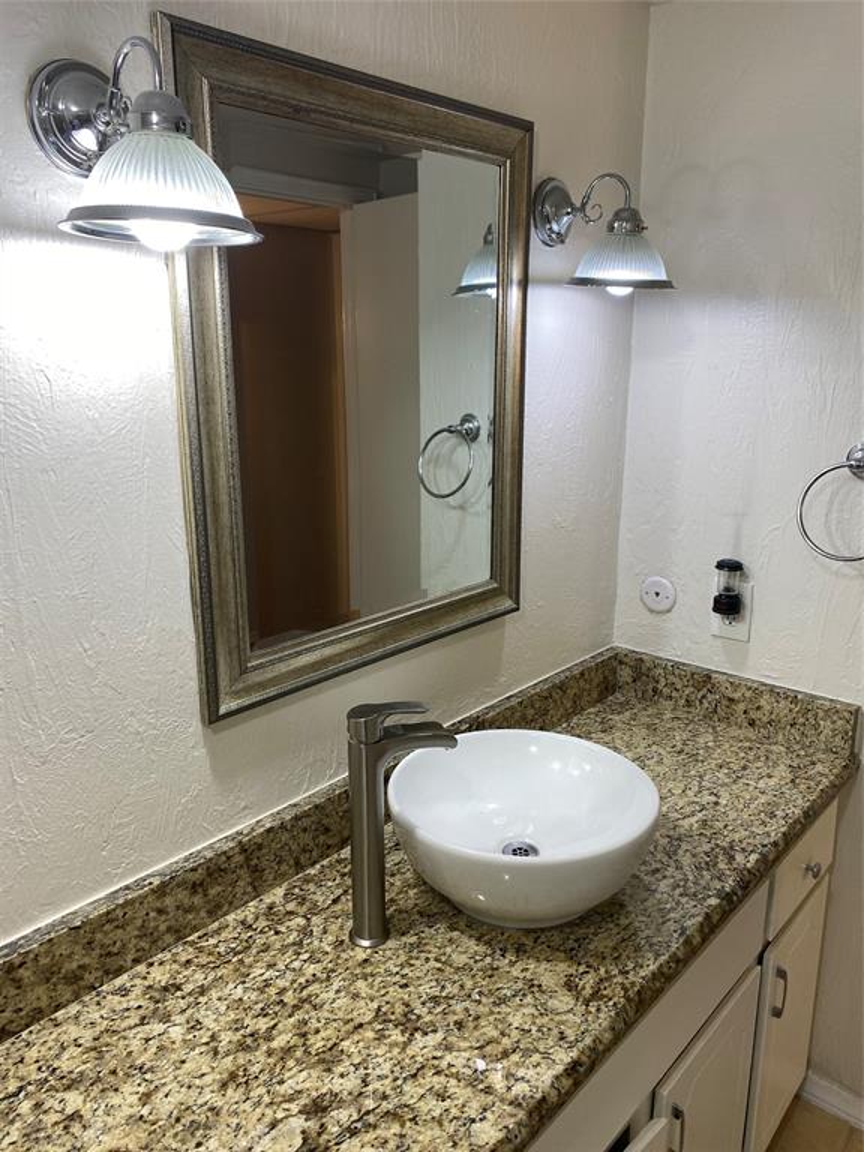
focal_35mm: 26
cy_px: 576
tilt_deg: -12.4
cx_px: 432
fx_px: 865
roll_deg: -0.1
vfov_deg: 67.3
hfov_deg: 53.1
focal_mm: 4.25
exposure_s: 1/120
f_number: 1.8
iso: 50
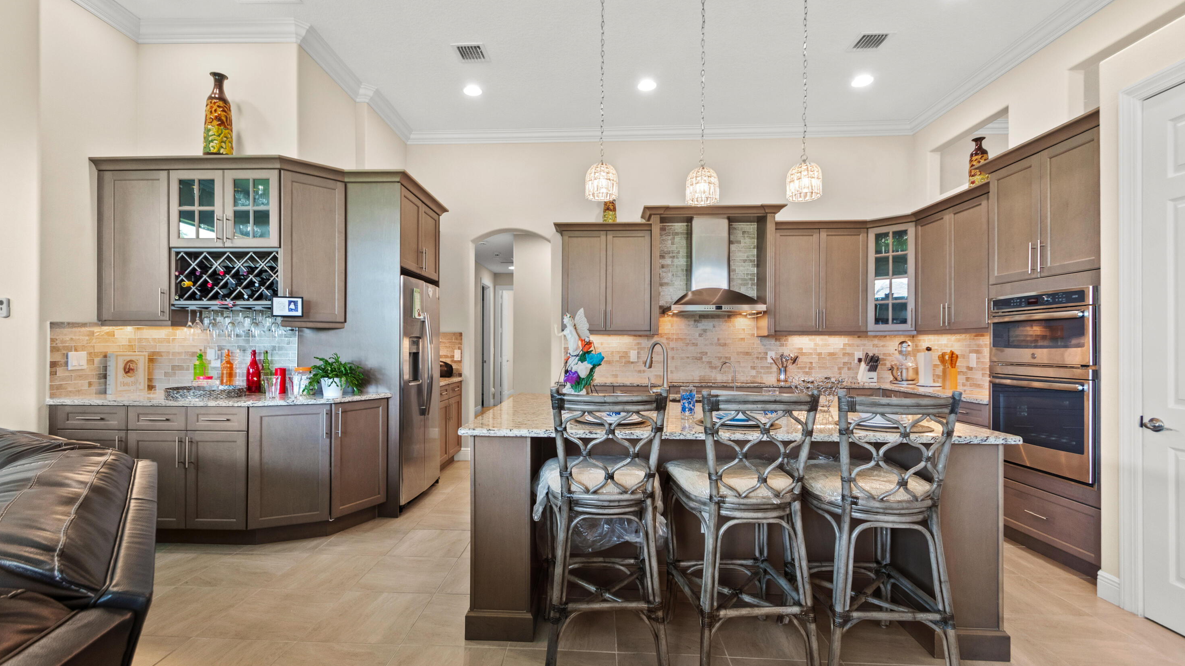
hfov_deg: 99.4
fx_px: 503
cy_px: 324
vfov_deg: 67.1
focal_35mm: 16
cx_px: 594
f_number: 6.3
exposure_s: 1/8
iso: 320
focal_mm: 10
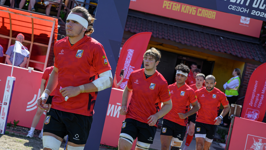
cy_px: 86
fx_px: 487
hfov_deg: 30.6
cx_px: 125
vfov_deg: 17.5
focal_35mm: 69
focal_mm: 56
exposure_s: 1/2500
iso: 200
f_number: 4
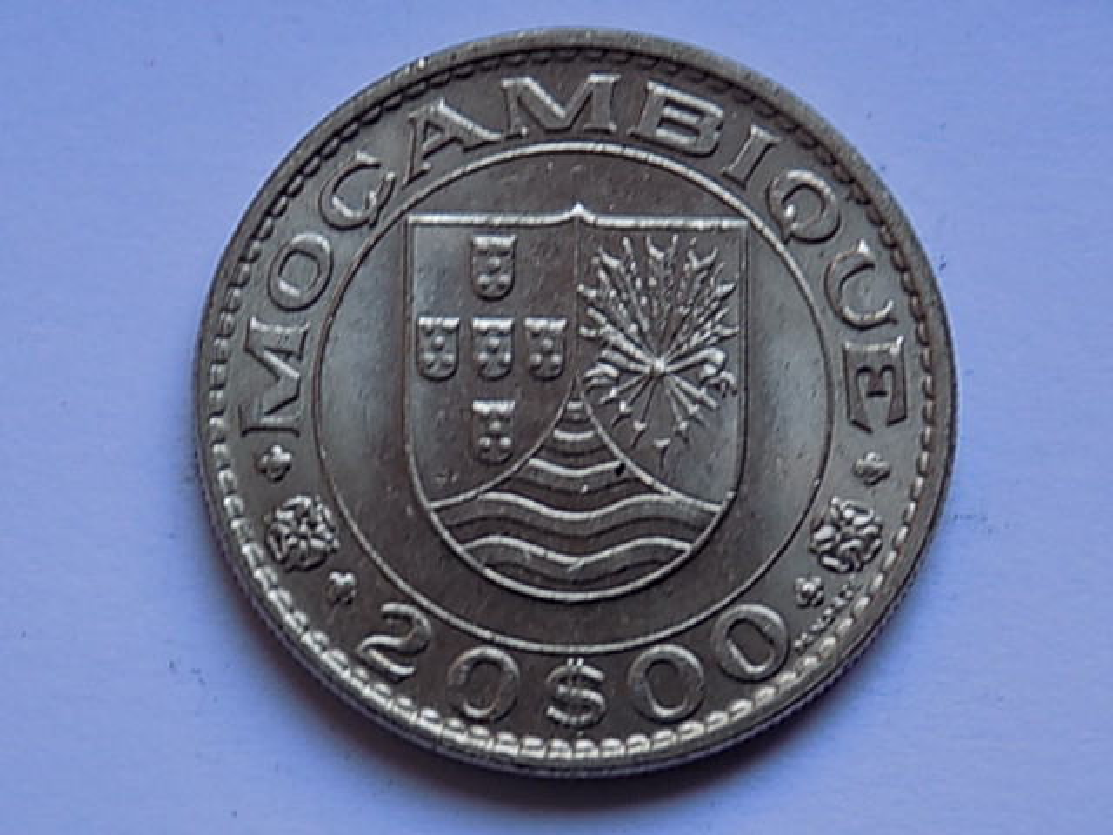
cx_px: 556
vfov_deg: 13.8
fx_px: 3440
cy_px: 418
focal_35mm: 107
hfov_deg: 18.4
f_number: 4.7
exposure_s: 1/30
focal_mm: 19.1
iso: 100
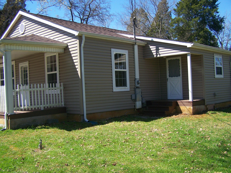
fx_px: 254
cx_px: 116
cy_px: 86
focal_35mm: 38
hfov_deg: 48.9
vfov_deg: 37.8
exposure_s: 1/640
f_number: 2.8
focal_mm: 6.3
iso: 80
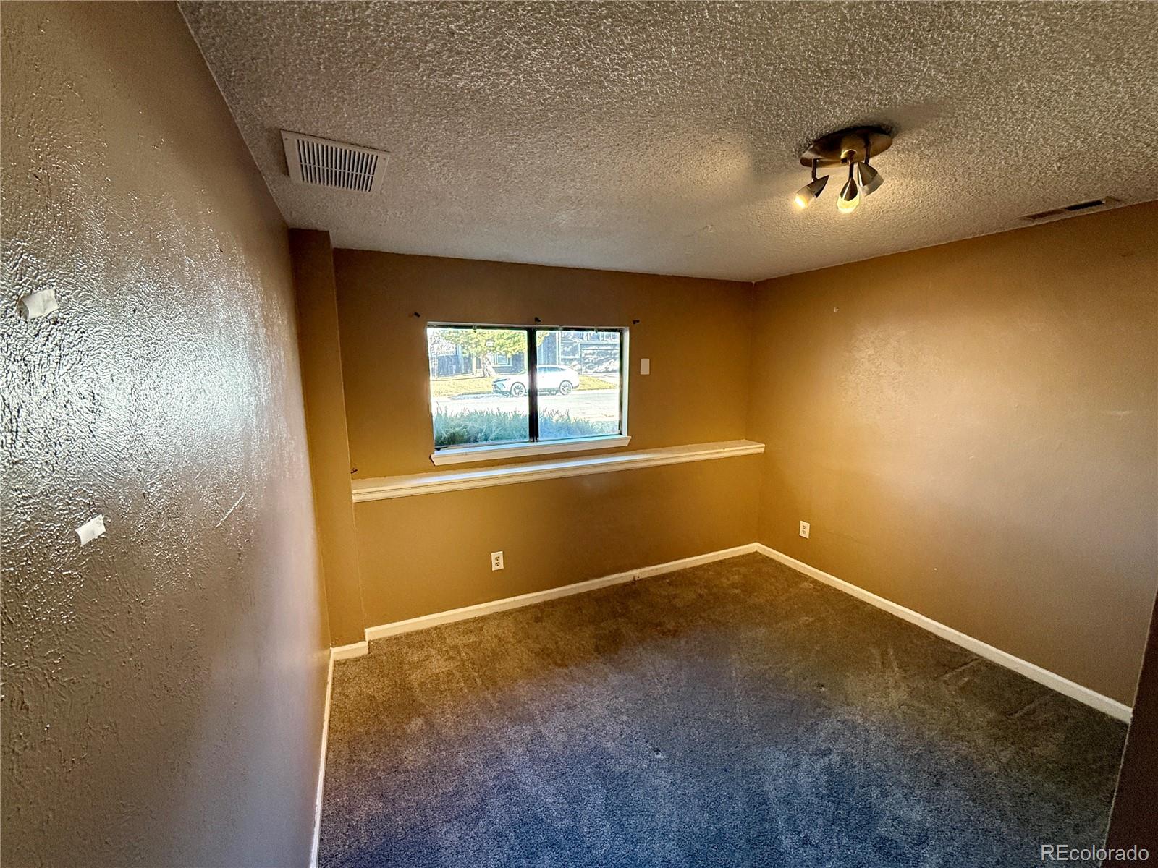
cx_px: 579
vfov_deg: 85.7
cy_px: 434
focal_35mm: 14
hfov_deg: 102.1
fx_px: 468
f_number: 2.2
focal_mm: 2.22
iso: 400
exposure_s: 1/120
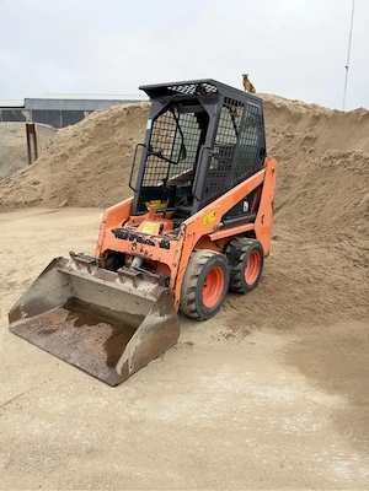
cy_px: 246
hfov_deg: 56.8
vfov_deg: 71.6
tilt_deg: -14.0
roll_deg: -1.9
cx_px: 184
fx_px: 341
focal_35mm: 24
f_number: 1.8
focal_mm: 6.93
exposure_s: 1/1085
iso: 64
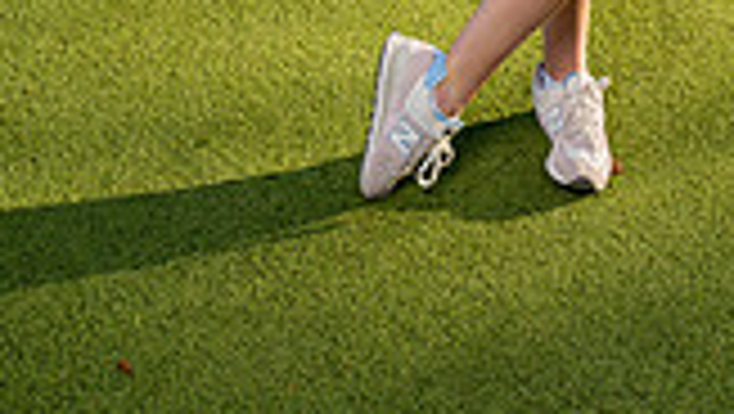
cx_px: 486
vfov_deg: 12.5
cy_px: -549
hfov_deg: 27.0
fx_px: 1519
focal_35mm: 78
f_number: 4
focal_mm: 27
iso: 100
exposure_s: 1/800
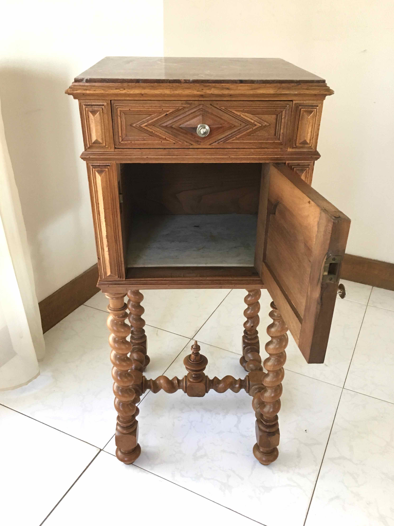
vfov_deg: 61.7
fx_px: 440
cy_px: 263
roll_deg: +0.6
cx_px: 197
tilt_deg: -31.1
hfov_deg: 48.2
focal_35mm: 29
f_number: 2.2
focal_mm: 4.15
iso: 160
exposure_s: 1/33
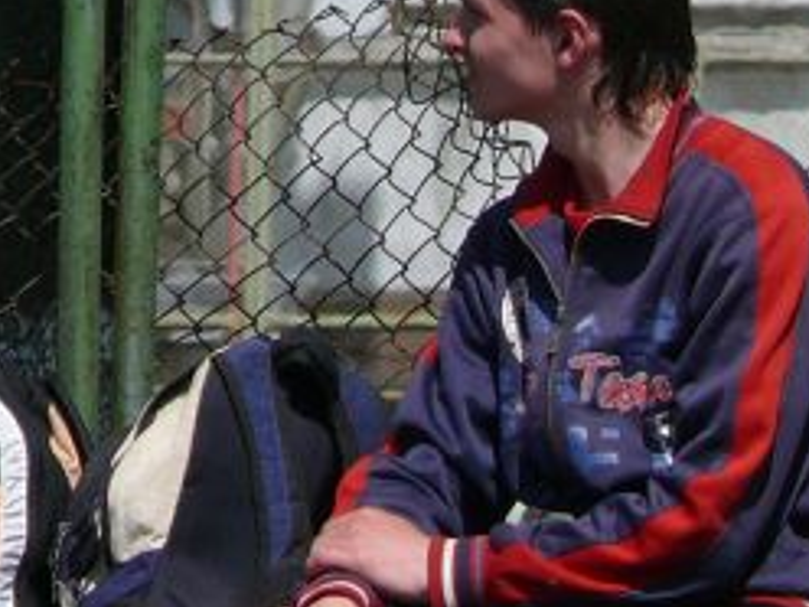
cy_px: 95
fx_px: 39029
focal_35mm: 1670
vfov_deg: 0.9
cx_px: 776
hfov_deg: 1.2
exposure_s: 1/400
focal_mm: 87.7
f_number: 7.1
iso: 100
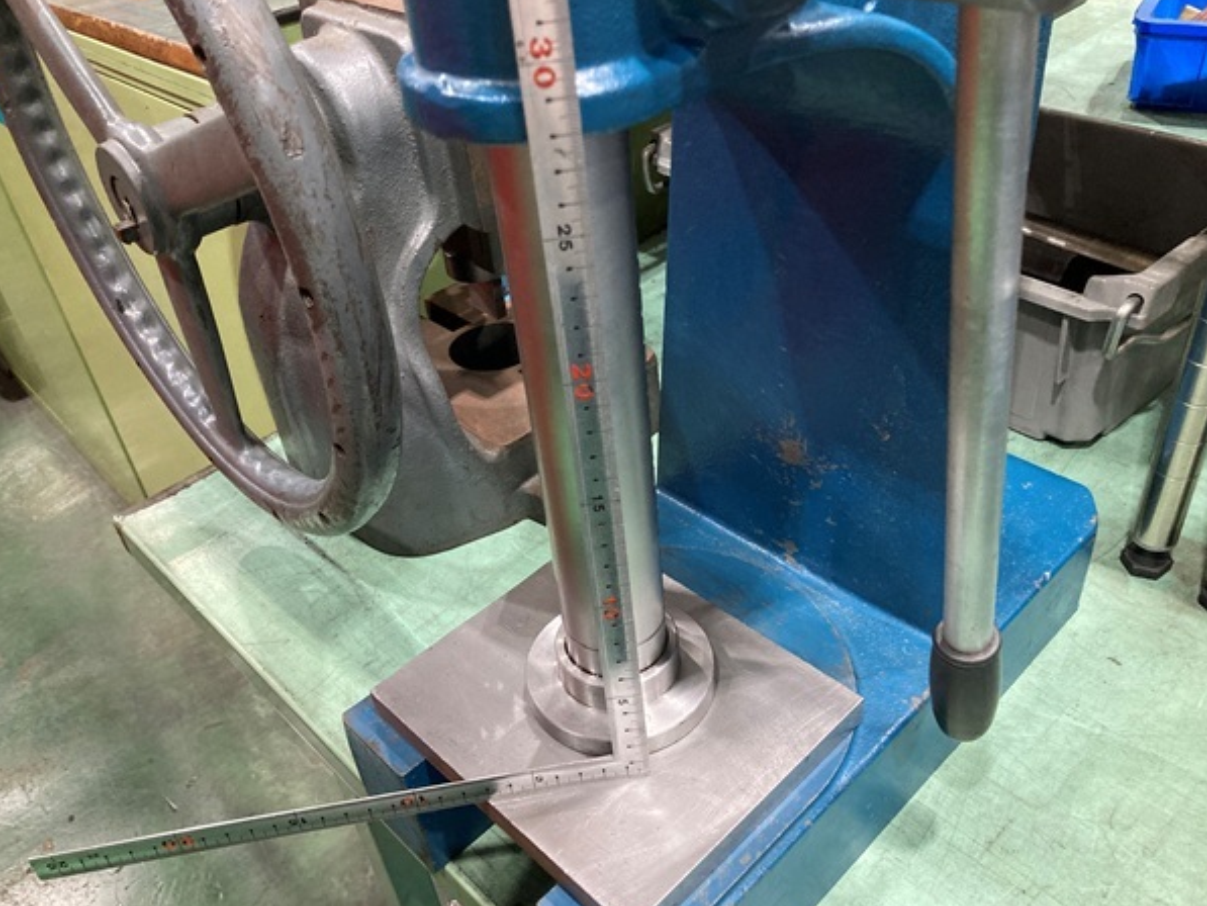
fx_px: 1046
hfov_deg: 60.0
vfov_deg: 46.8
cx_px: 594
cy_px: 473
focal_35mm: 30
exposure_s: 1/60
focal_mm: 3.99
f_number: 1.8
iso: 320
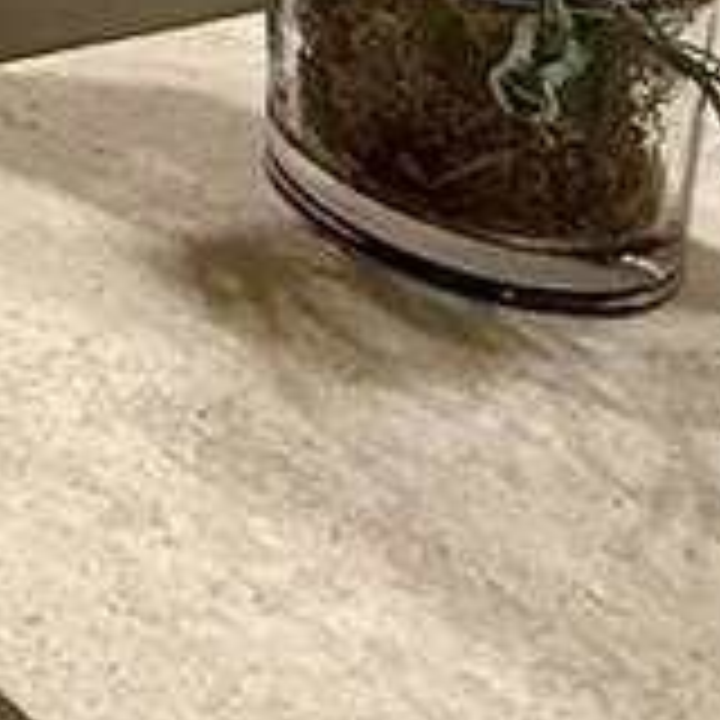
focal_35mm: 124
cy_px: -1251
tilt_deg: -4.7
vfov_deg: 10.8
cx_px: -1516
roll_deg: -0.8
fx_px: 2918
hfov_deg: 10.0
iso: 200
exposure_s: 1/120
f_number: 2.2
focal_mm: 2.22
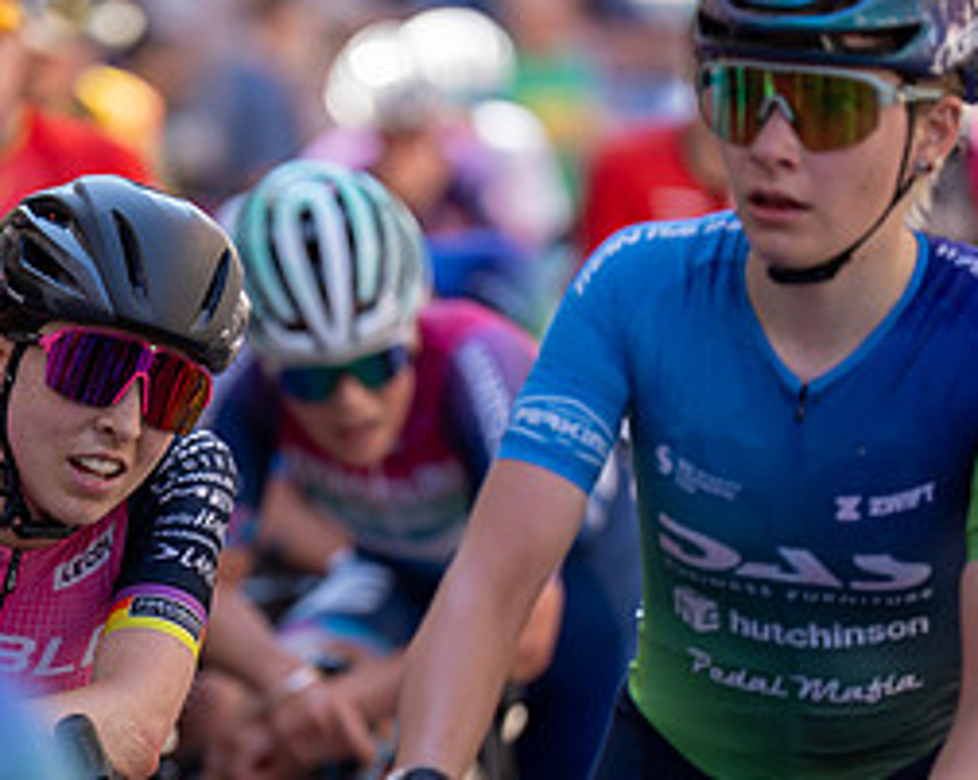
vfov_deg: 3.6
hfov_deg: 4.5
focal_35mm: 426
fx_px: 12316
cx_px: 159
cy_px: 600
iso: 100
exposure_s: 1/250
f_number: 2.8
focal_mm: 197
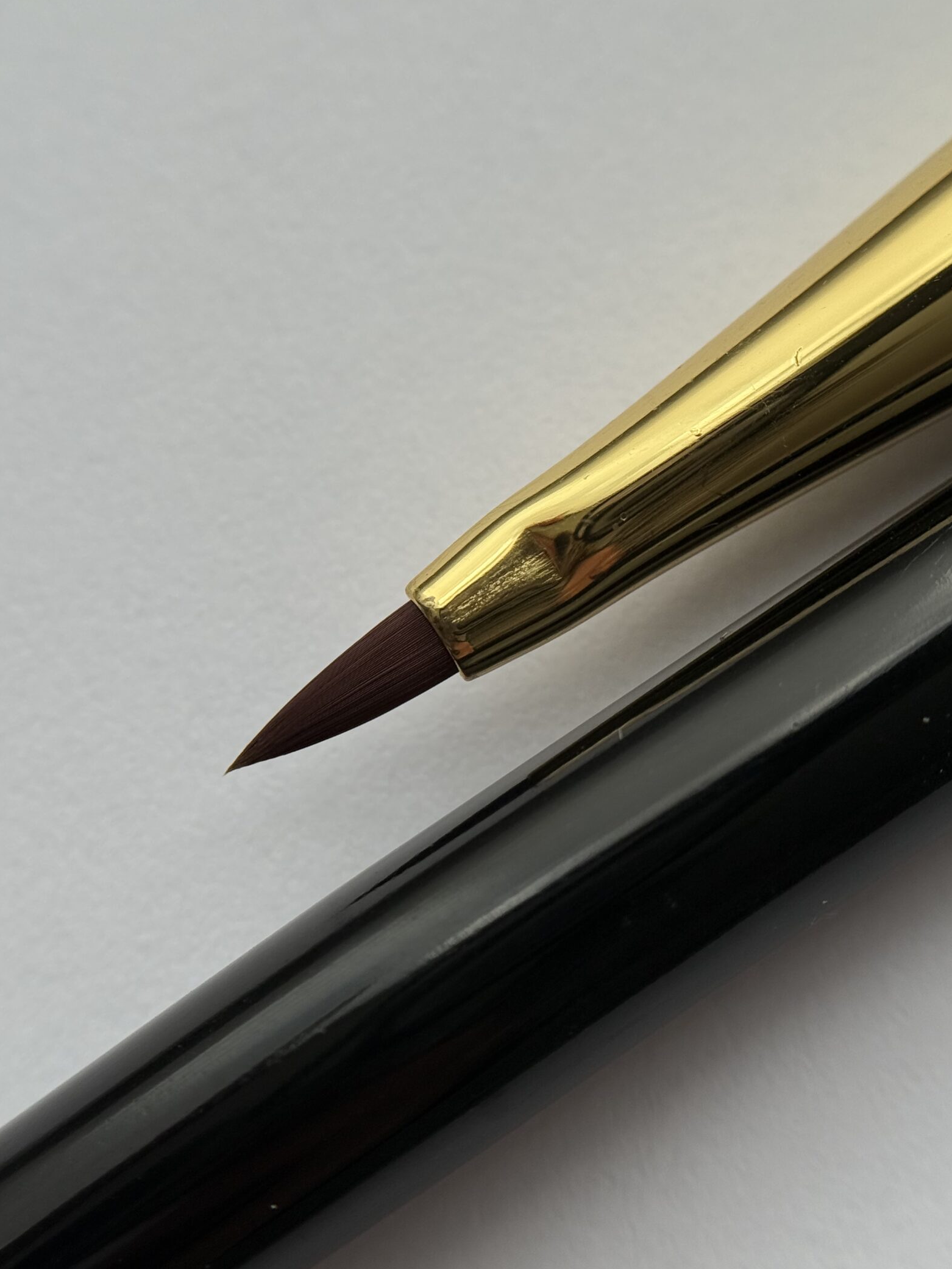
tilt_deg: -79.5
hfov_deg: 24.8
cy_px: 568
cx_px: 535
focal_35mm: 59
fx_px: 2164
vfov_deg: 32.7
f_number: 1.78
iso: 64
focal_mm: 6.76
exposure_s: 1/1838
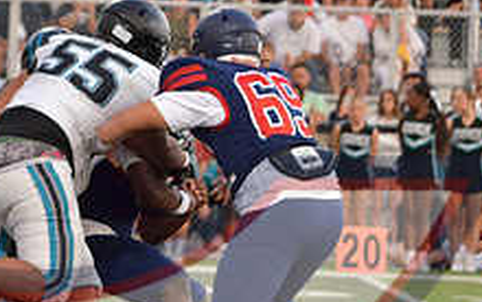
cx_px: 28
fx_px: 6338
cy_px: 68
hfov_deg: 4.4
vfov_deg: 2.7
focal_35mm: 482
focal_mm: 120
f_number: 4.8
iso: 2000
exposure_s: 1/500
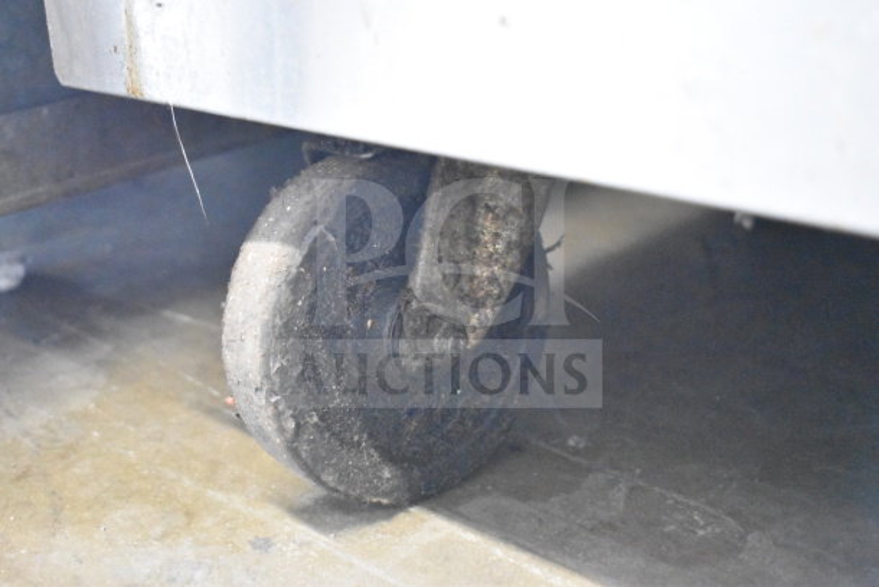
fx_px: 1392
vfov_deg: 23.8
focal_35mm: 57
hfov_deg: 35.0
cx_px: 440
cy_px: 294
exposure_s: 1/60
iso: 18000
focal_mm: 38
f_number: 4.8
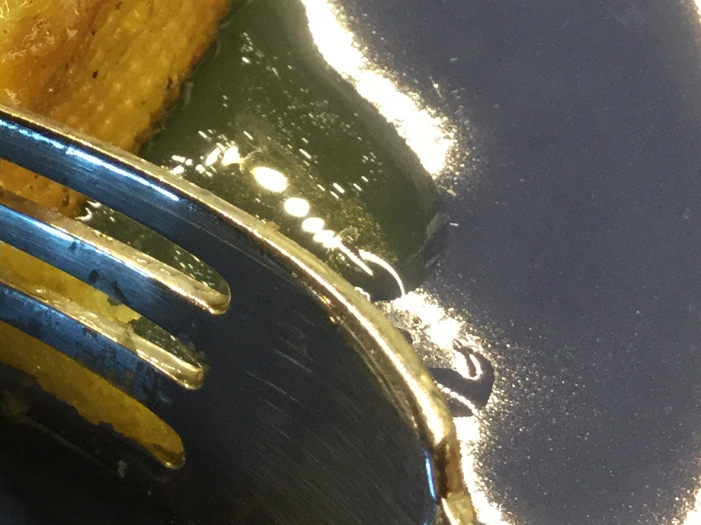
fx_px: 2228
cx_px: -132
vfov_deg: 13.4
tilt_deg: -46.9
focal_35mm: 110
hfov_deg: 17.1
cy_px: 62
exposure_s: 1/30
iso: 64
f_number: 2.4
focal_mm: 3.3
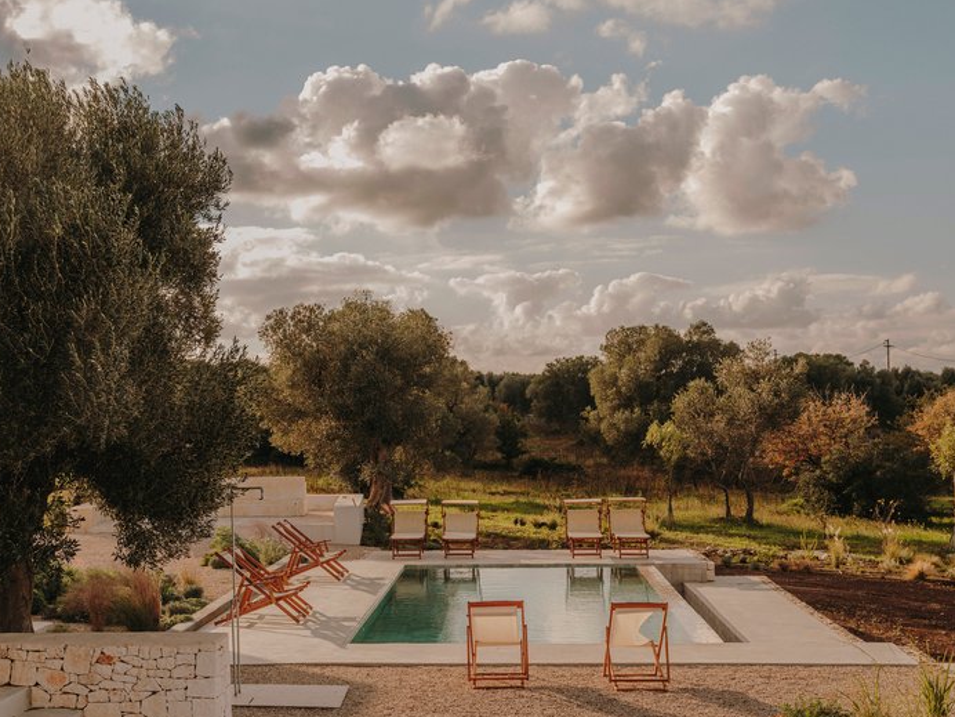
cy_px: 366
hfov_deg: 32.7
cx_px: 486
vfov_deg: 24.8
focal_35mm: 59
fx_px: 1628
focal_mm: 64
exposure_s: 1/80
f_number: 10
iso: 100
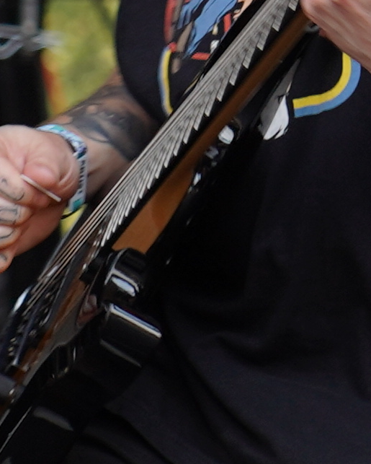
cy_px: -209
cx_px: 708
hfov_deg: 1.7
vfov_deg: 2.1
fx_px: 12605
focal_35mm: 919
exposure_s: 1/200
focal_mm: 105
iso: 100
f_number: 5.6
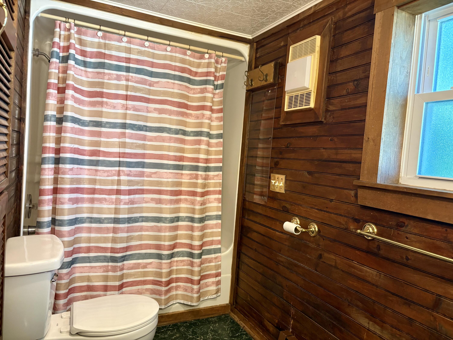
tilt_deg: -2.5
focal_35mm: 26
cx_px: 226
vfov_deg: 53.1
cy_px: 170
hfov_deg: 67.3
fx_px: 340
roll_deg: -4.0
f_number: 1.6
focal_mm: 5.96
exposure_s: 1/60
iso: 320
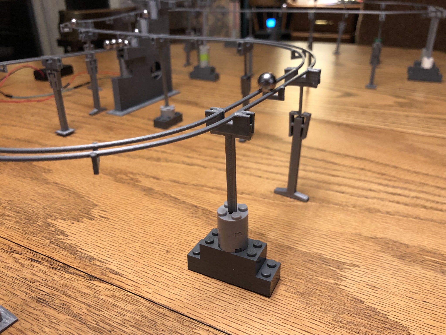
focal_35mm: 28
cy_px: 168
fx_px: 361
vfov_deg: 49.7
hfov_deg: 63.4
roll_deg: +0.1
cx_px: 223
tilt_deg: -26.3
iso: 80
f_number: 1.8
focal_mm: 4
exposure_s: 1/15
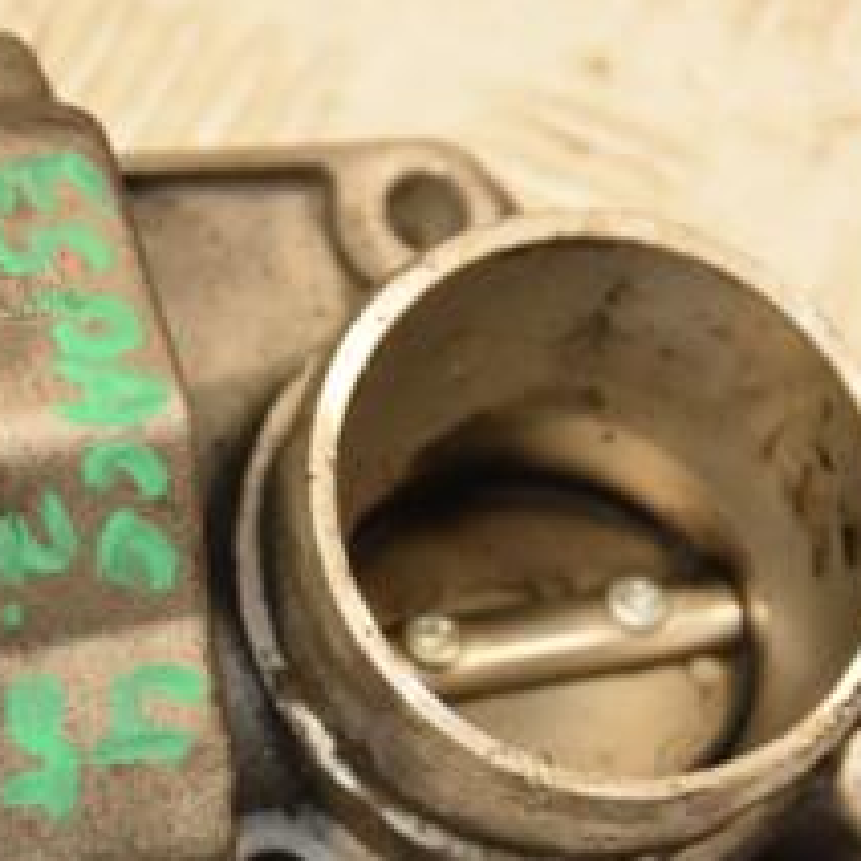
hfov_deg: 7.4
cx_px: 248
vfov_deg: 7.3
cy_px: 642
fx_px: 6697
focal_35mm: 238
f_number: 5.3
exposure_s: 1/200
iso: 800
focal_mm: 66
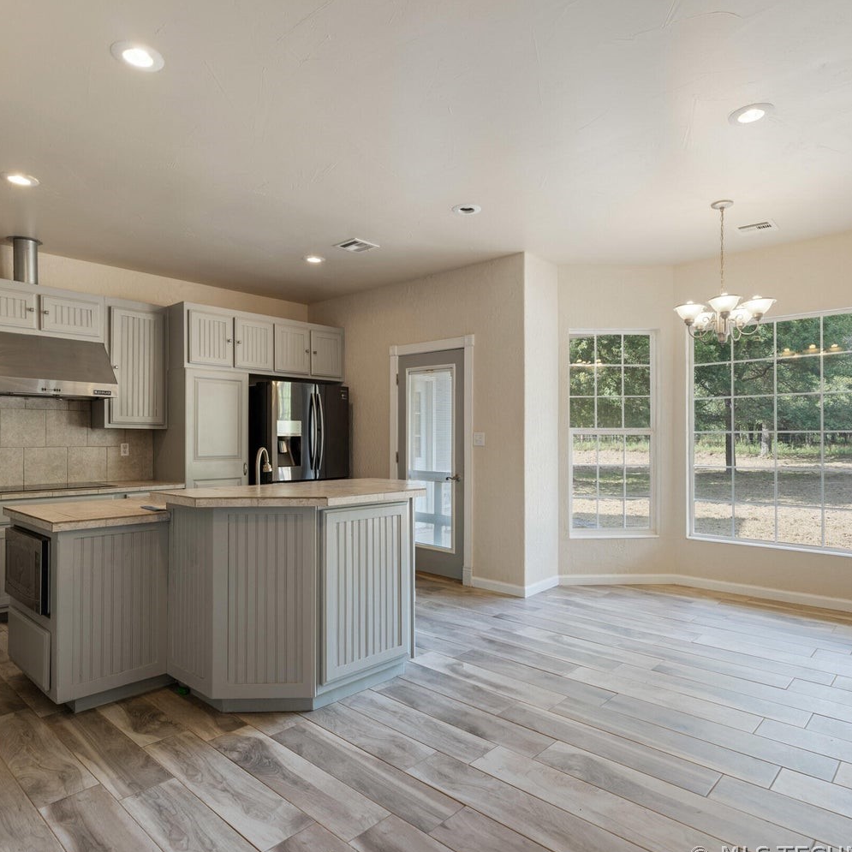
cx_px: 420
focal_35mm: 21
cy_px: 437
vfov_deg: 72.1
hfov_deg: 72.1
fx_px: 585
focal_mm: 16
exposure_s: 1/10
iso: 200
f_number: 6.3
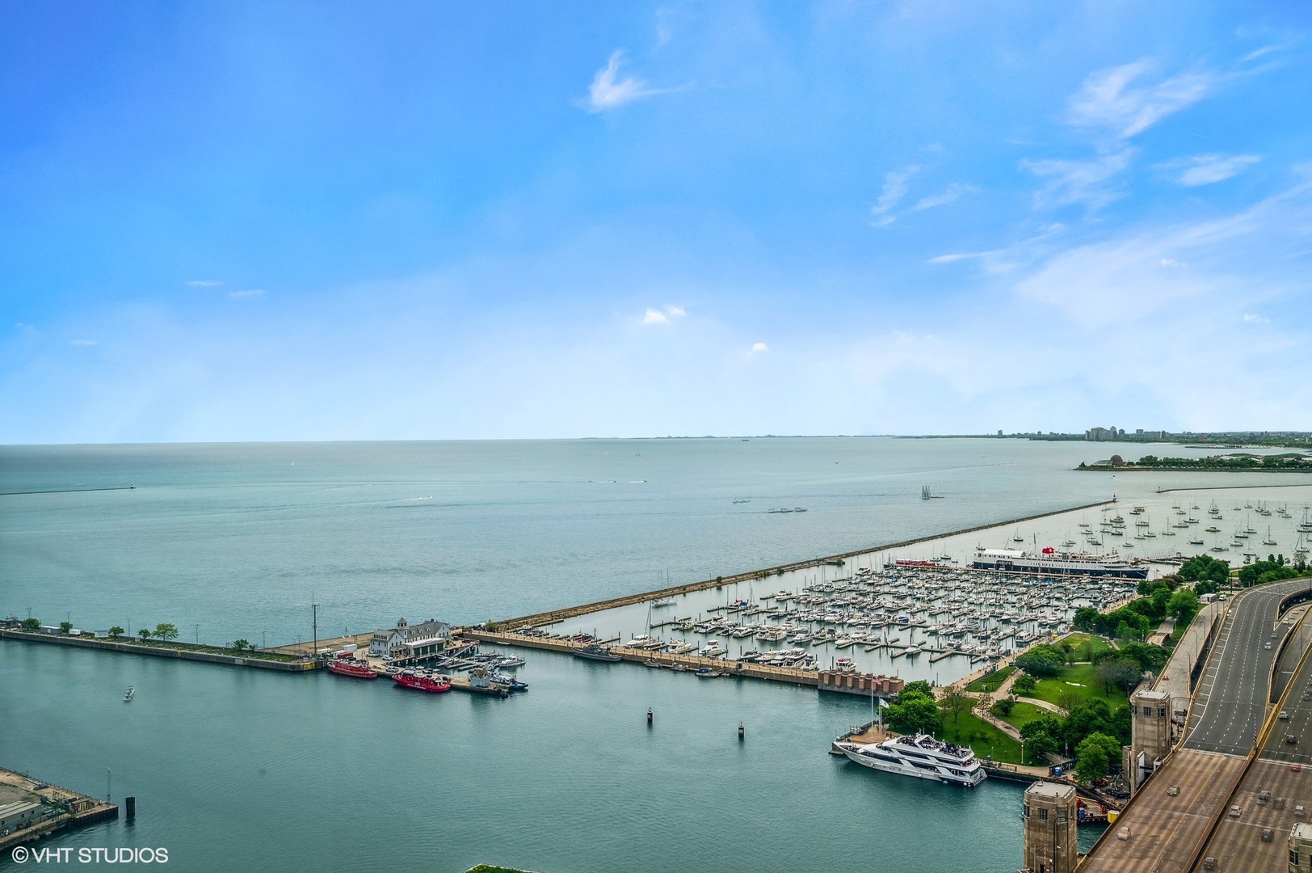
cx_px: 656
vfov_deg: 43.5
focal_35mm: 30
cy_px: 436
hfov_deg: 62.0
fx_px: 1092
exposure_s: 1/250
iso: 200
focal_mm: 30
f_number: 9.5
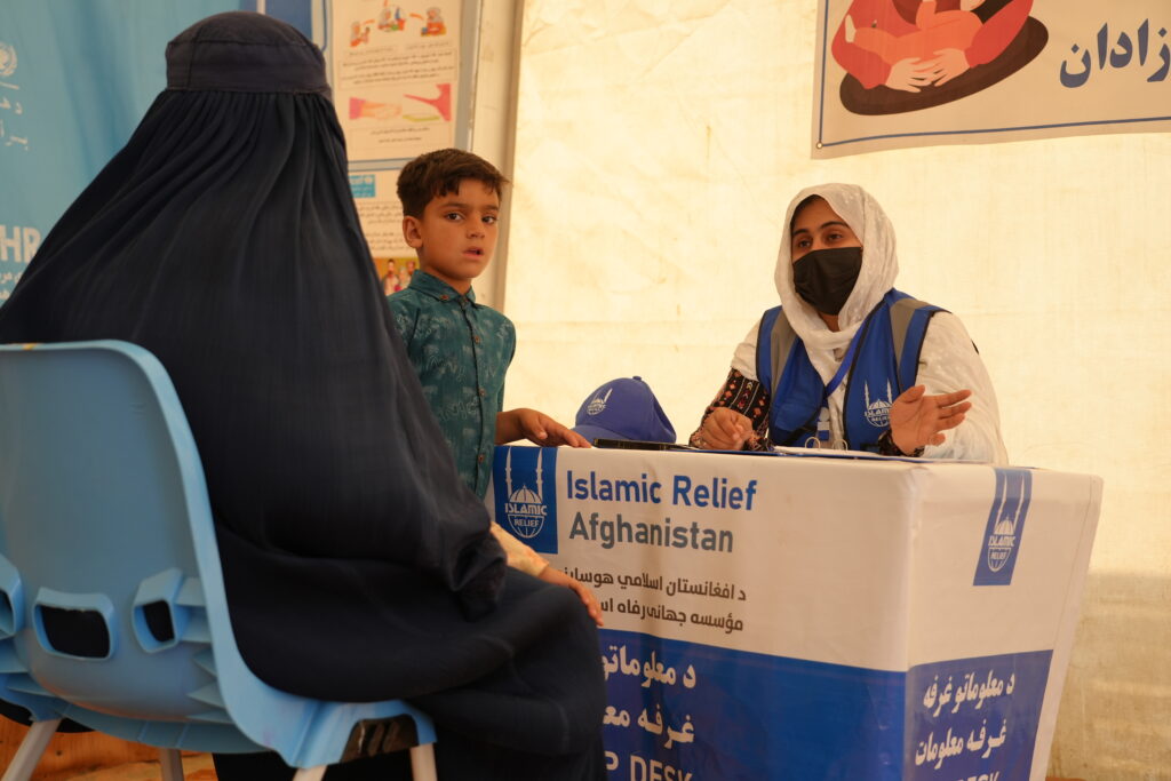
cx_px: 586
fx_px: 1561
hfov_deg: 41.1
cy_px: 390
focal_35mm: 48
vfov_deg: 28.1
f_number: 4
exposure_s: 1/160
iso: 250
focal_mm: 48
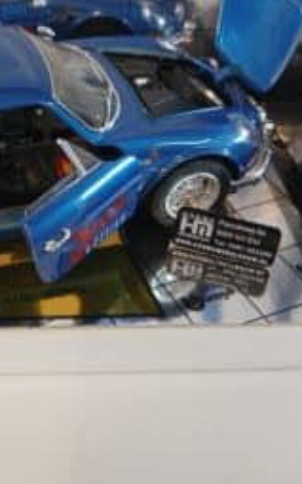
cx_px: -2
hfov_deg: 23.0
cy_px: 140
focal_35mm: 54
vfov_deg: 36.9
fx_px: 712
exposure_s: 1/50
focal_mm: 3.98
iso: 160
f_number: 1.8
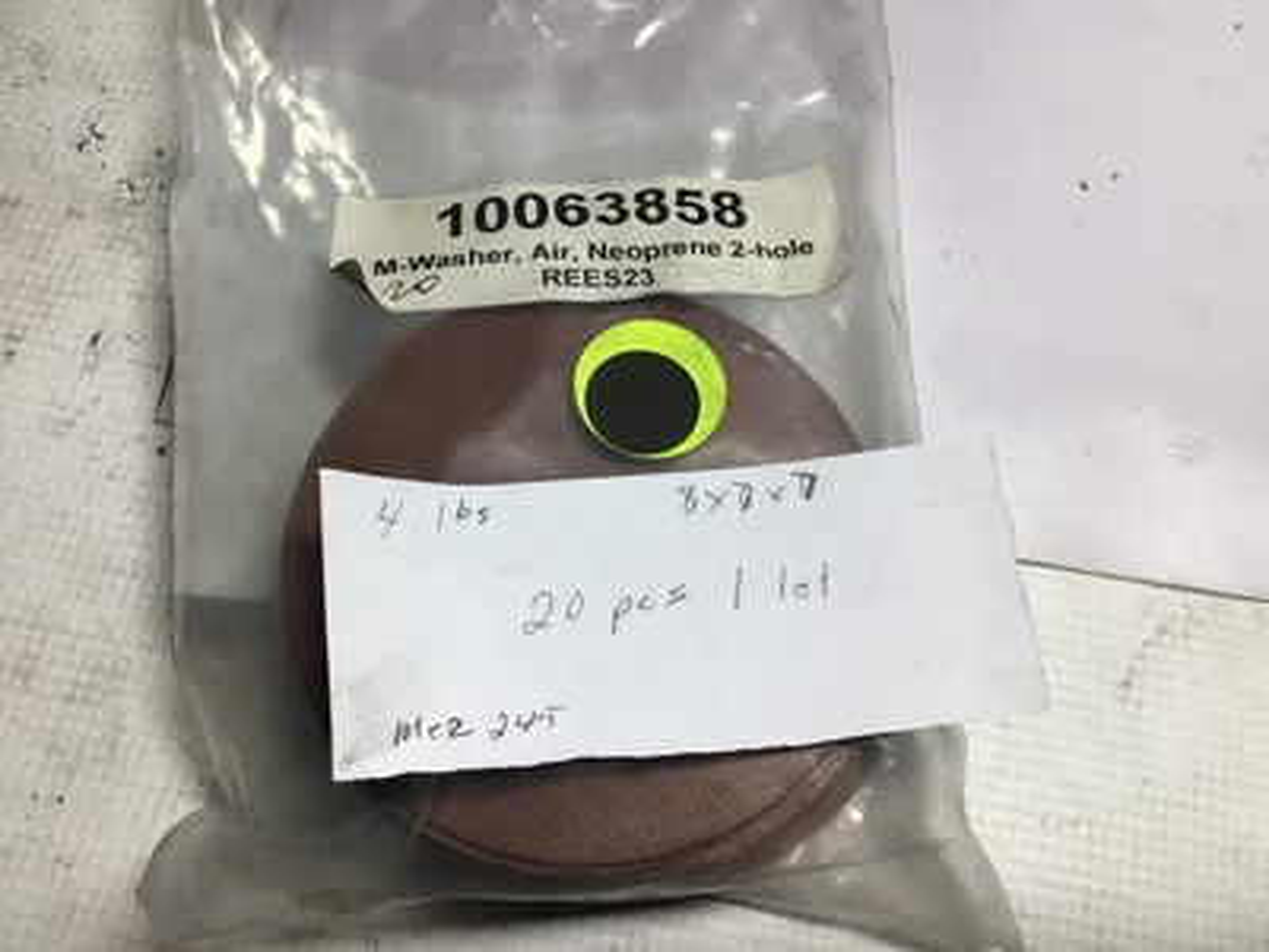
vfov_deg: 45.4
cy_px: 476
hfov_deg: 58.4
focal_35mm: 31
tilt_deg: -69.5
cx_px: 634
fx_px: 1136
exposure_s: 1/127
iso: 25
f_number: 2.4
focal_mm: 3.3
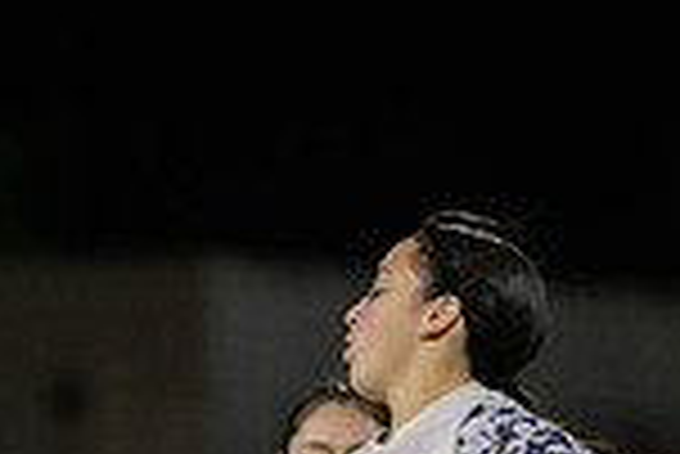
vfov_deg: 1.8
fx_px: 14483
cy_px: 775
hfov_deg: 2.7
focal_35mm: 766
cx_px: 68
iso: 2800
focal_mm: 200
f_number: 2.8
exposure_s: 1/640
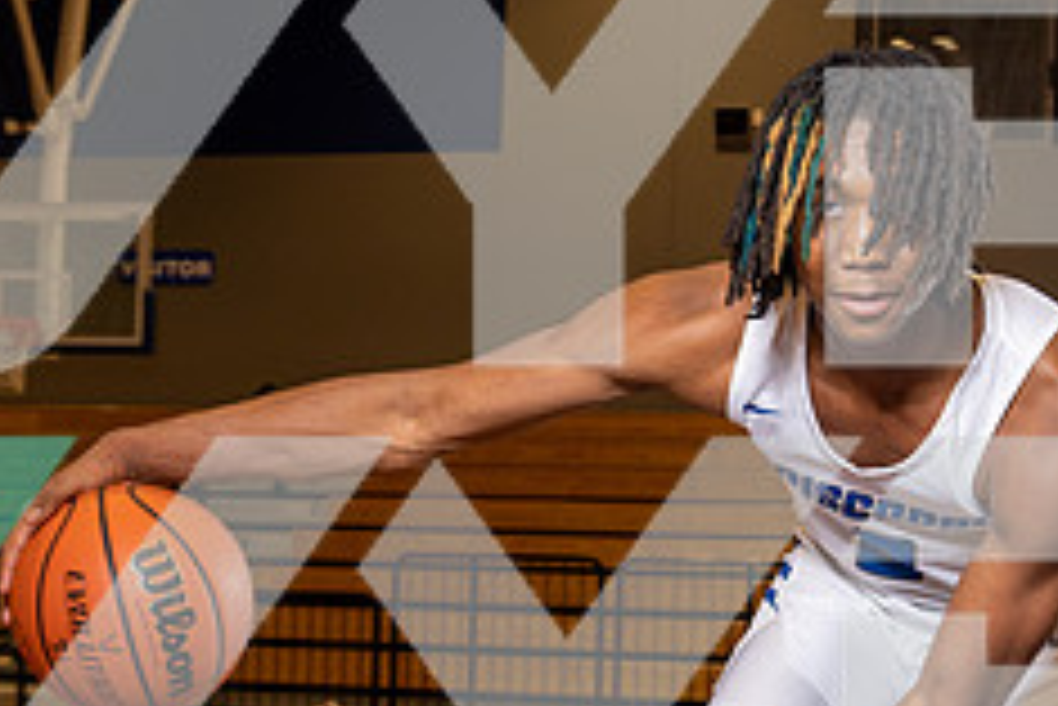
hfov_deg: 25.4
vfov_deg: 17.0
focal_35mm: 79
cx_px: 752
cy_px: 677
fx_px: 2323
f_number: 4.5
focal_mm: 32
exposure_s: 1/250
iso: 400
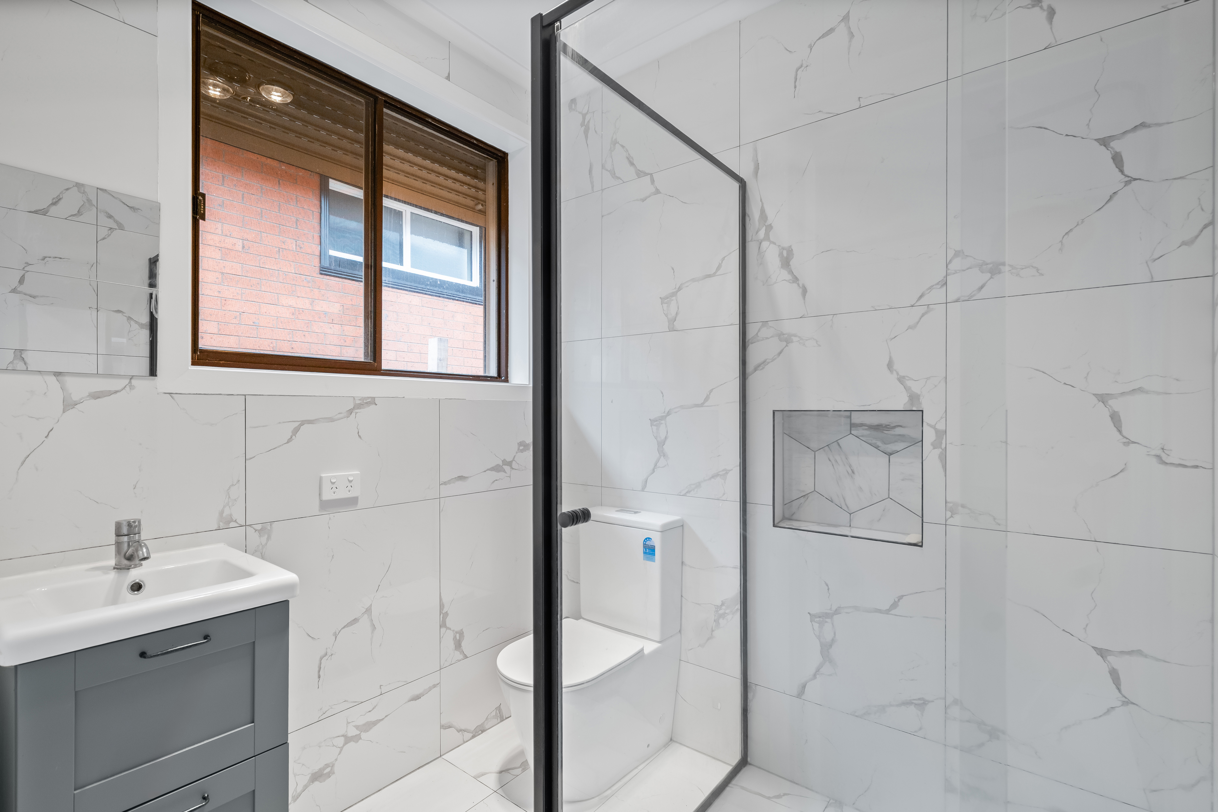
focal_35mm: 16
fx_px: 541
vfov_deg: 73.7
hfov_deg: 96.7
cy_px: 406
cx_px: 609
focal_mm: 16
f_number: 8
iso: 400
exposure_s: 1/10
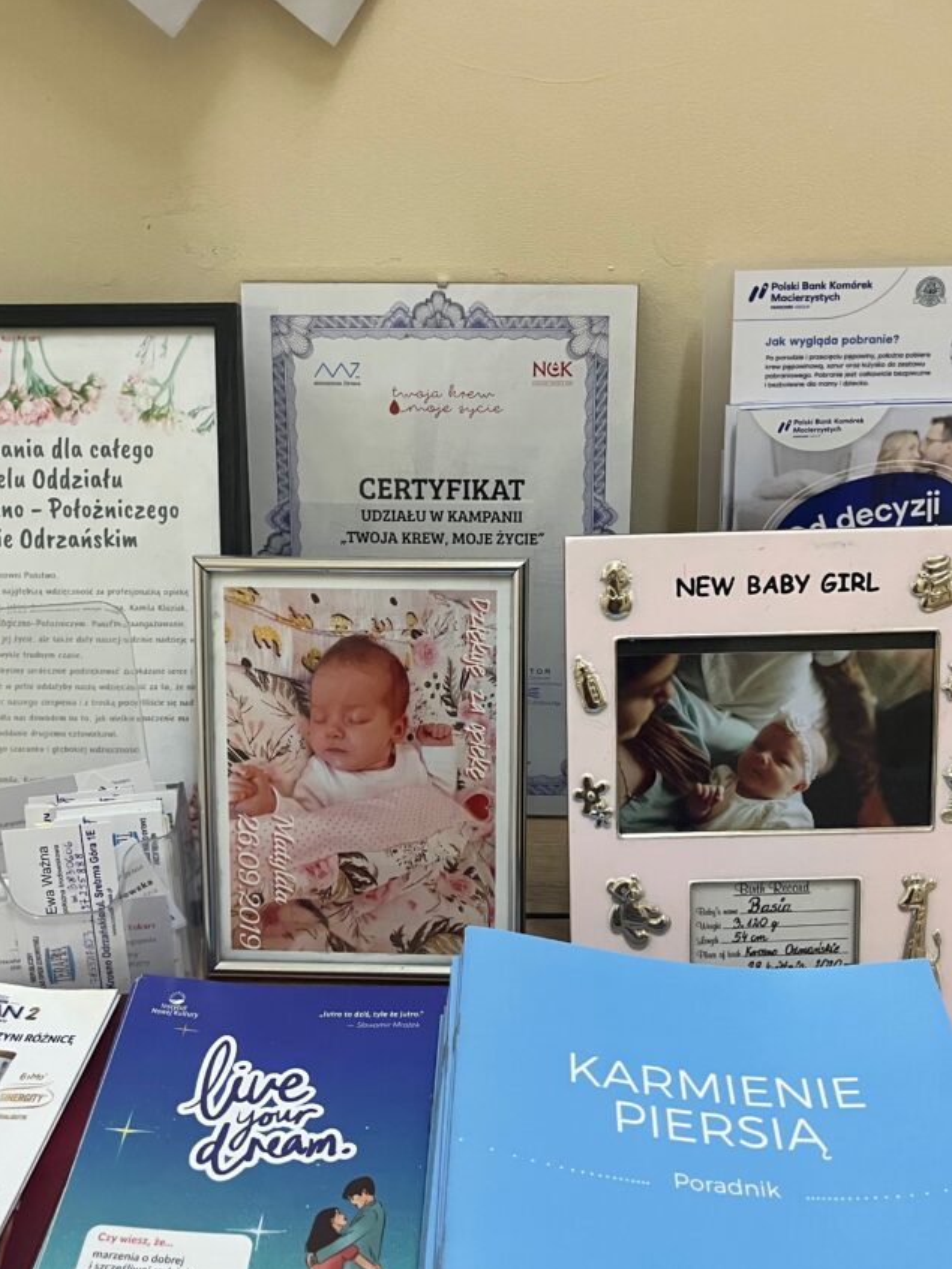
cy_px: 634
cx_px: 489
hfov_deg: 40.7
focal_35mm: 35
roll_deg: +1.2
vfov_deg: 52.6
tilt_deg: -30.4
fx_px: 1284
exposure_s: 1/60
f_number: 1.6
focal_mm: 5.1
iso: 500
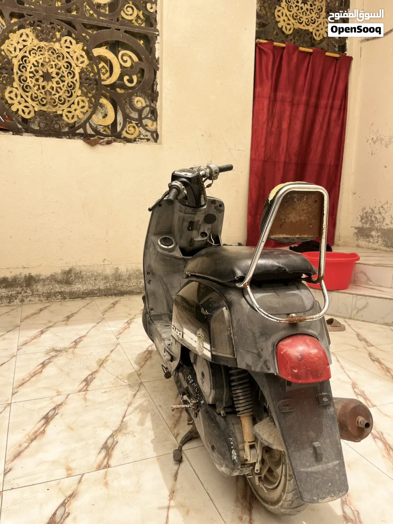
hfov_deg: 53.1
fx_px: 394
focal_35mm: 26
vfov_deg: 67.3
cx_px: 196
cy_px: 262
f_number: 1.6
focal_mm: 5.1
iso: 50
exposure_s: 1/1151
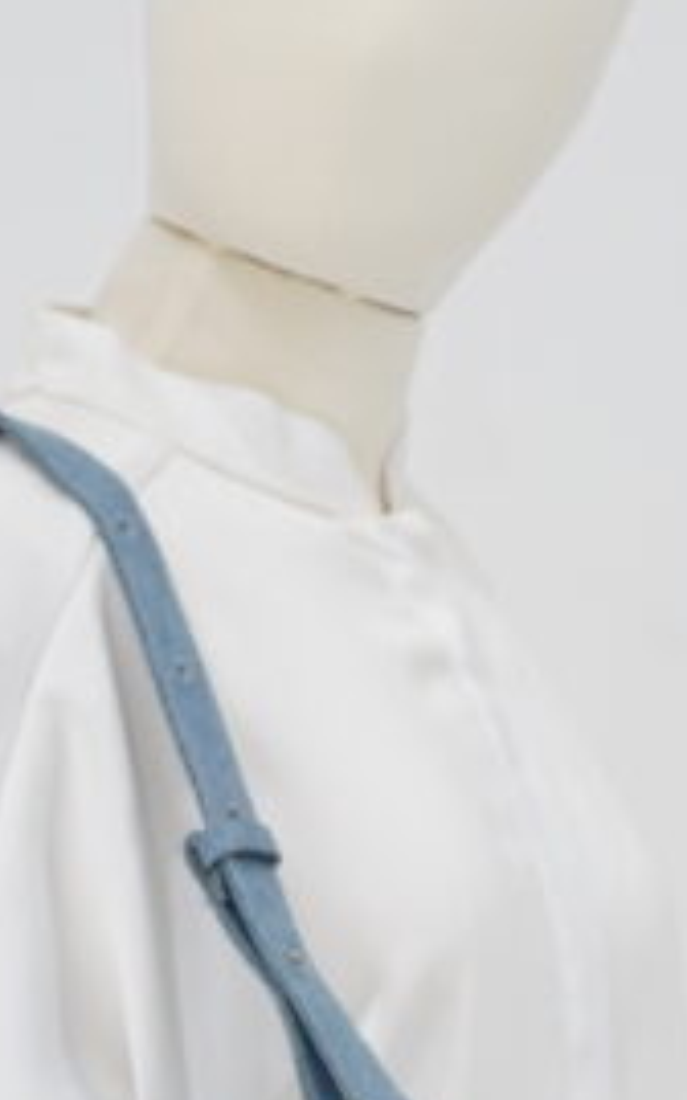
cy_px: 1615
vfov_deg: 10.5
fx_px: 5815
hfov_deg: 6.8
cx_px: 108
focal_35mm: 194
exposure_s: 1/13
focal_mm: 50
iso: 640
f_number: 6.3
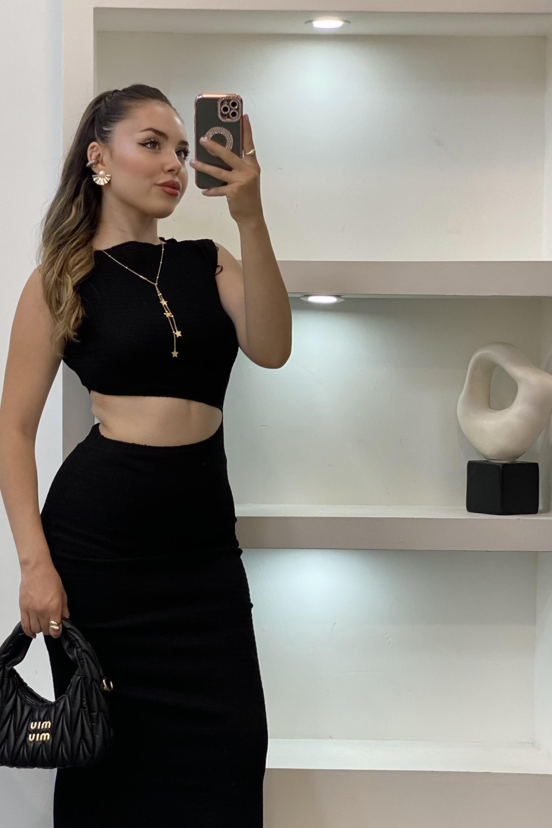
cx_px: 167
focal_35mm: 76
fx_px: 1748
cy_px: 575
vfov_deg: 26.4
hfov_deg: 17.9
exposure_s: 1/100
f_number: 2
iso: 80
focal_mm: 6
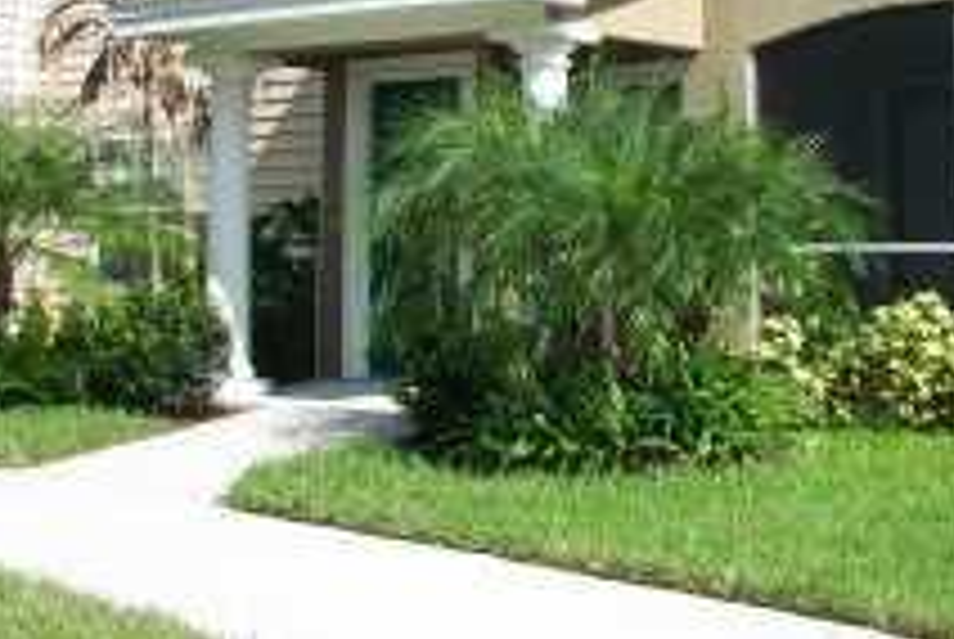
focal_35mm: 66
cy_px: 43
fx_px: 1751
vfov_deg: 20.2
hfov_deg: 29.6
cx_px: 796
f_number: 9.5
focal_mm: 7.5
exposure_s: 1/180
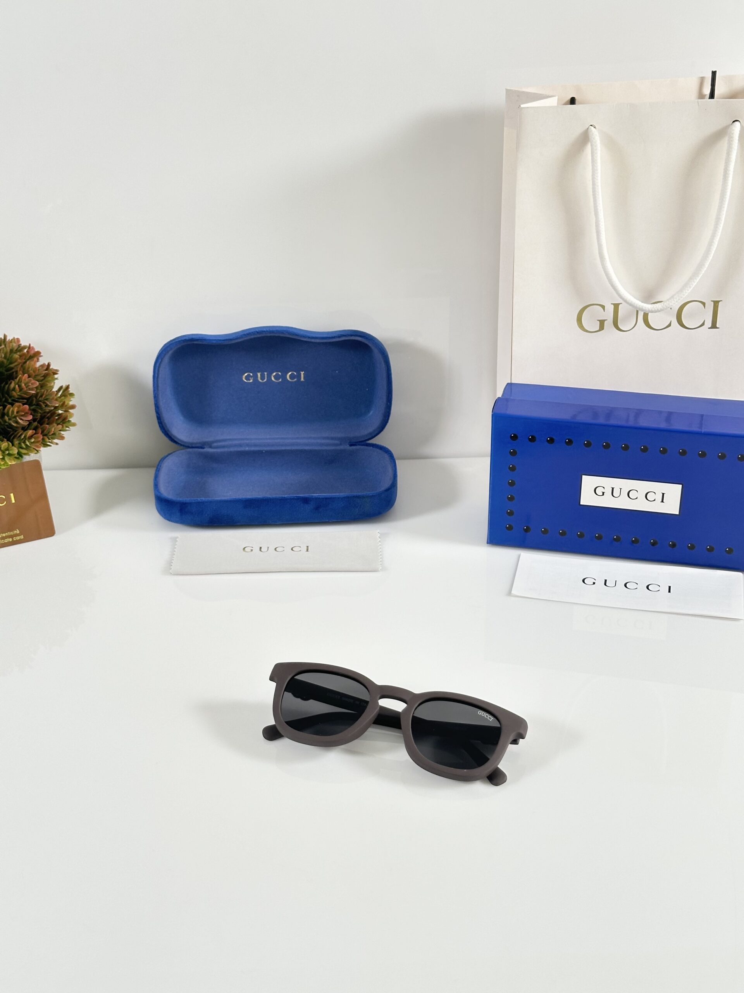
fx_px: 1376
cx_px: 372
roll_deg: +1.0
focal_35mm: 48
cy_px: 496
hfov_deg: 30.3
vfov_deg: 39.7
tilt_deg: -28.7
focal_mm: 6.86
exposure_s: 1/100
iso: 80
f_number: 1.78
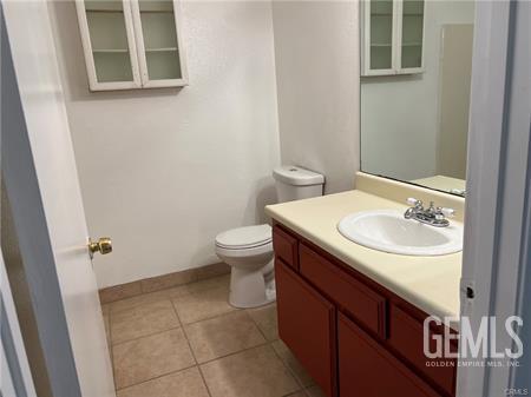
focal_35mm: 26
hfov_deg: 67.3
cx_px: 266
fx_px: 399
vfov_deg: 53.0
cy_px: 198
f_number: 1.5
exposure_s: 1/120
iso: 100
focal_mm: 5.7
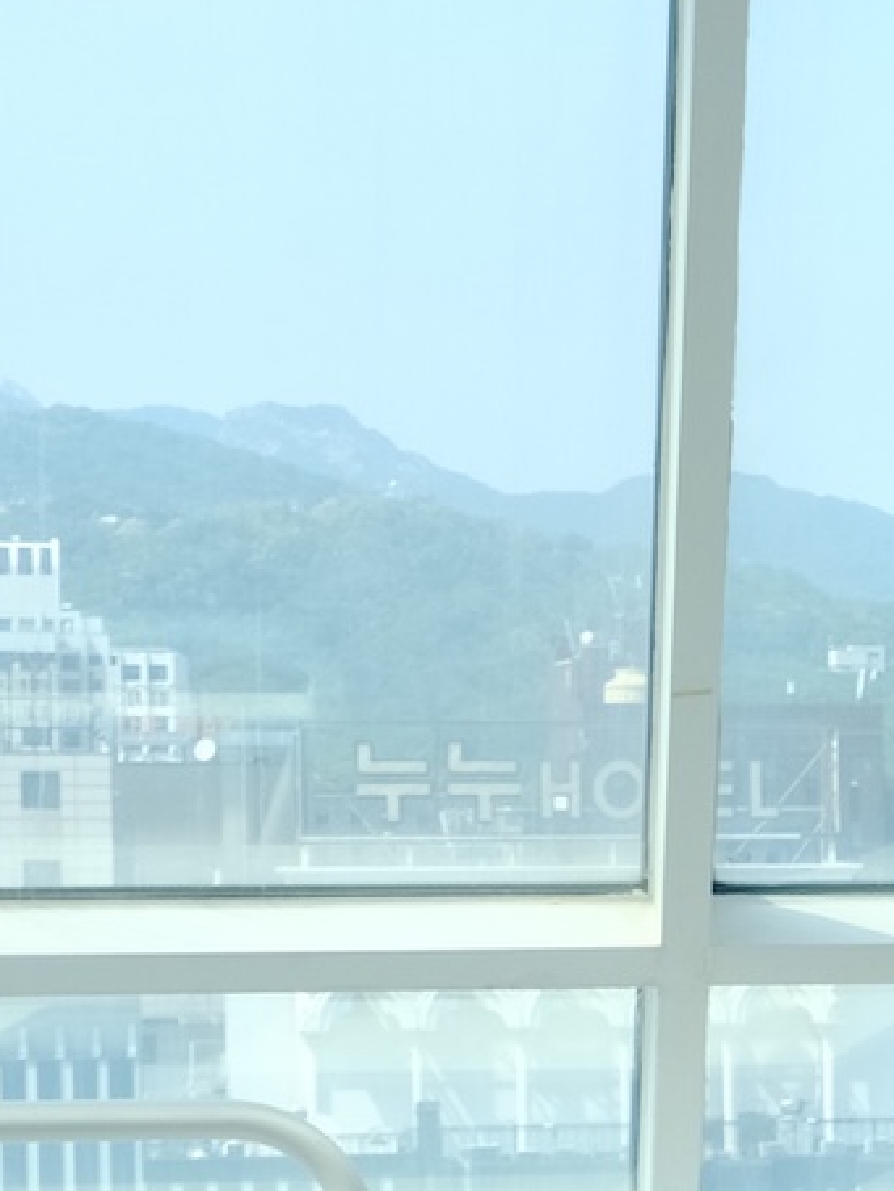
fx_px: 5023
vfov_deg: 13.4
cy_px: 979
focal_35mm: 146
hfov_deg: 9.4
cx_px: 1851
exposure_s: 1/400
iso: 2000
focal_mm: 30.9
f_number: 8
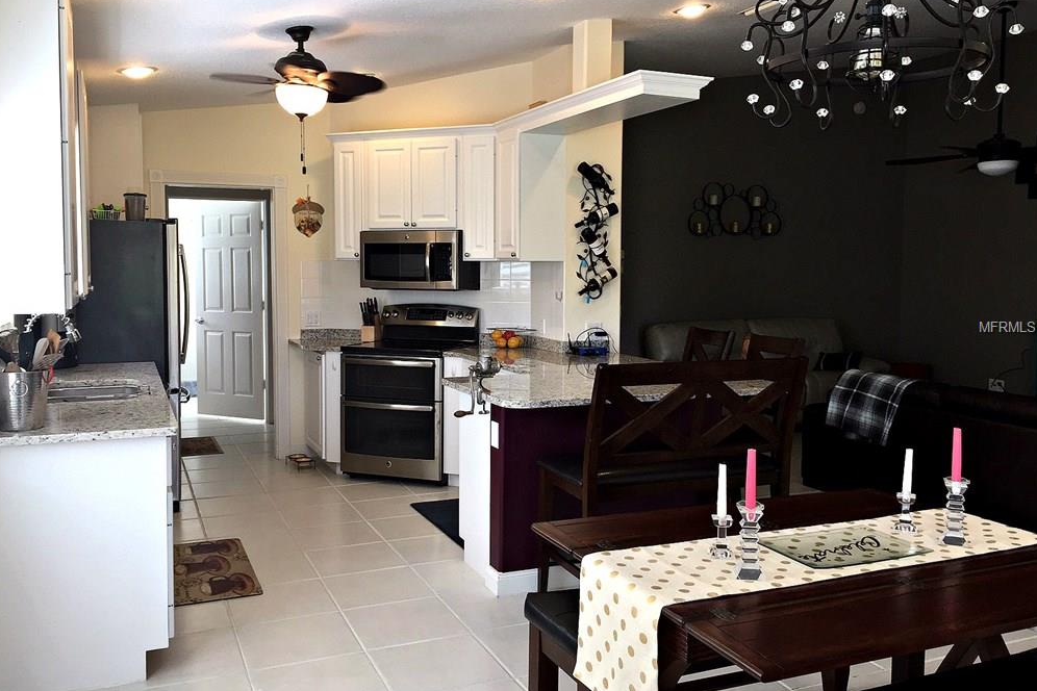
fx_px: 893
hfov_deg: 60.3
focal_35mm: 31
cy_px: 328
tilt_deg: -4.4
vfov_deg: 42.3
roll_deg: +0.4
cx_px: 509
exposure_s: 1/60
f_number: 2.2
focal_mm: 4.15
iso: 32
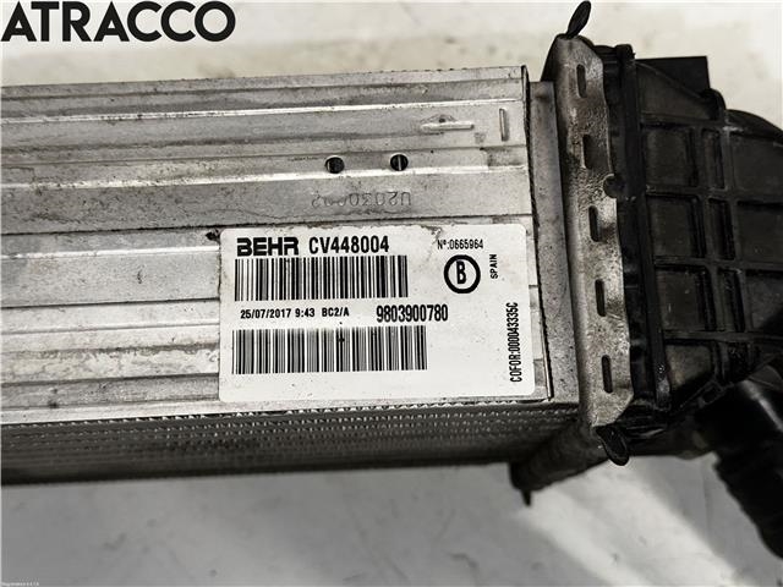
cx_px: 392
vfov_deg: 30.3
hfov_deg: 39.7
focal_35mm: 48
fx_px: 1086
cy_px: 294
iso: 40
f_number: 1.78
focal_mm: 6.86
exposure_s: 1/63
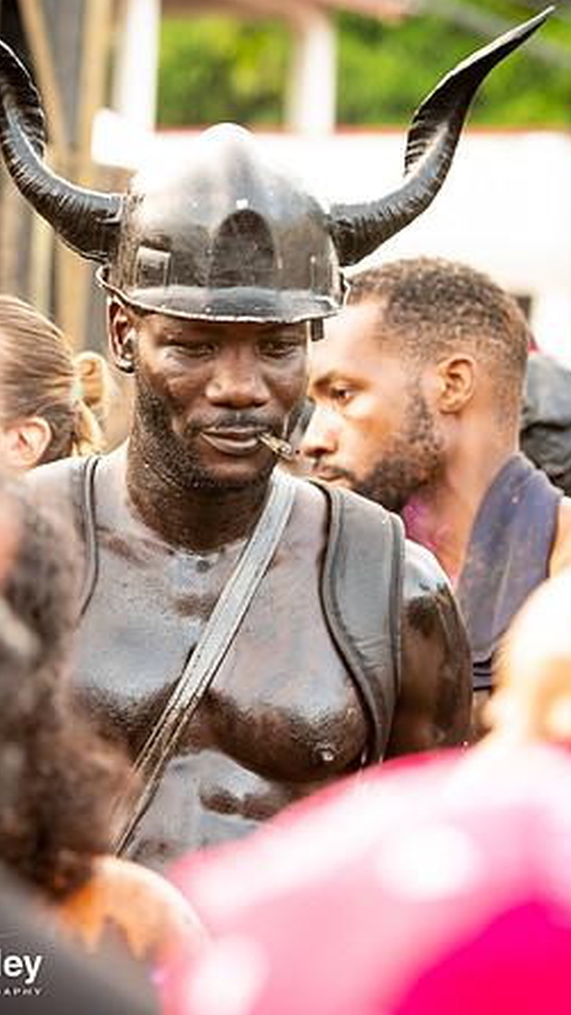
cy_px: 512
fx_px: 4090
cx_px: 59
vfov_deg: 14.1
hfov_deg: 8.0
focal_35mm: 152
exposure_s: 1/200
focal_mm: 95
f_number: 5
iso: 1400
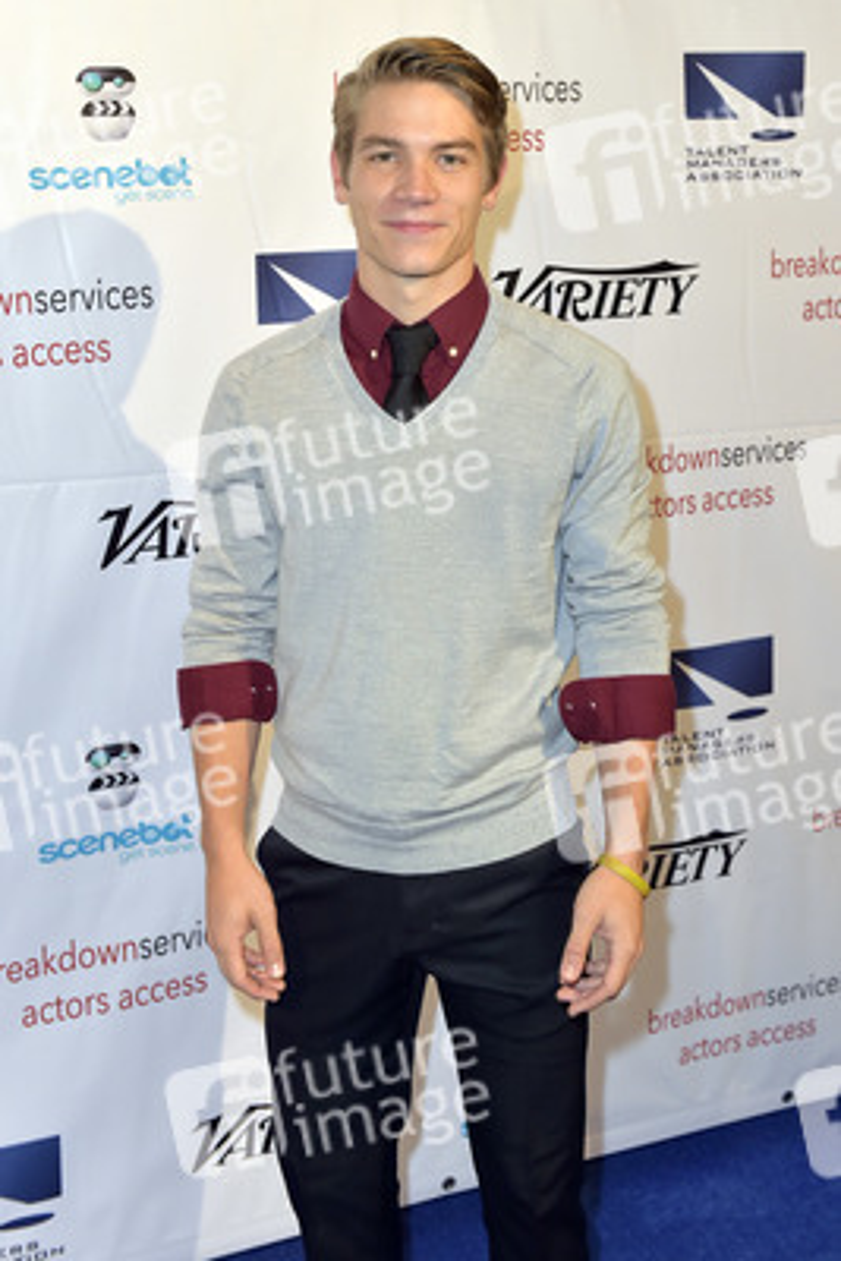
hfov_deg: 35.1
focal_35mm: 38
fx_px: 1330
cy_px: 630
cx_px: 420
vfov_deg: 50.7
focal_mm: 38
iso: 400
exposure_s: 1/320
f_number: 4.5
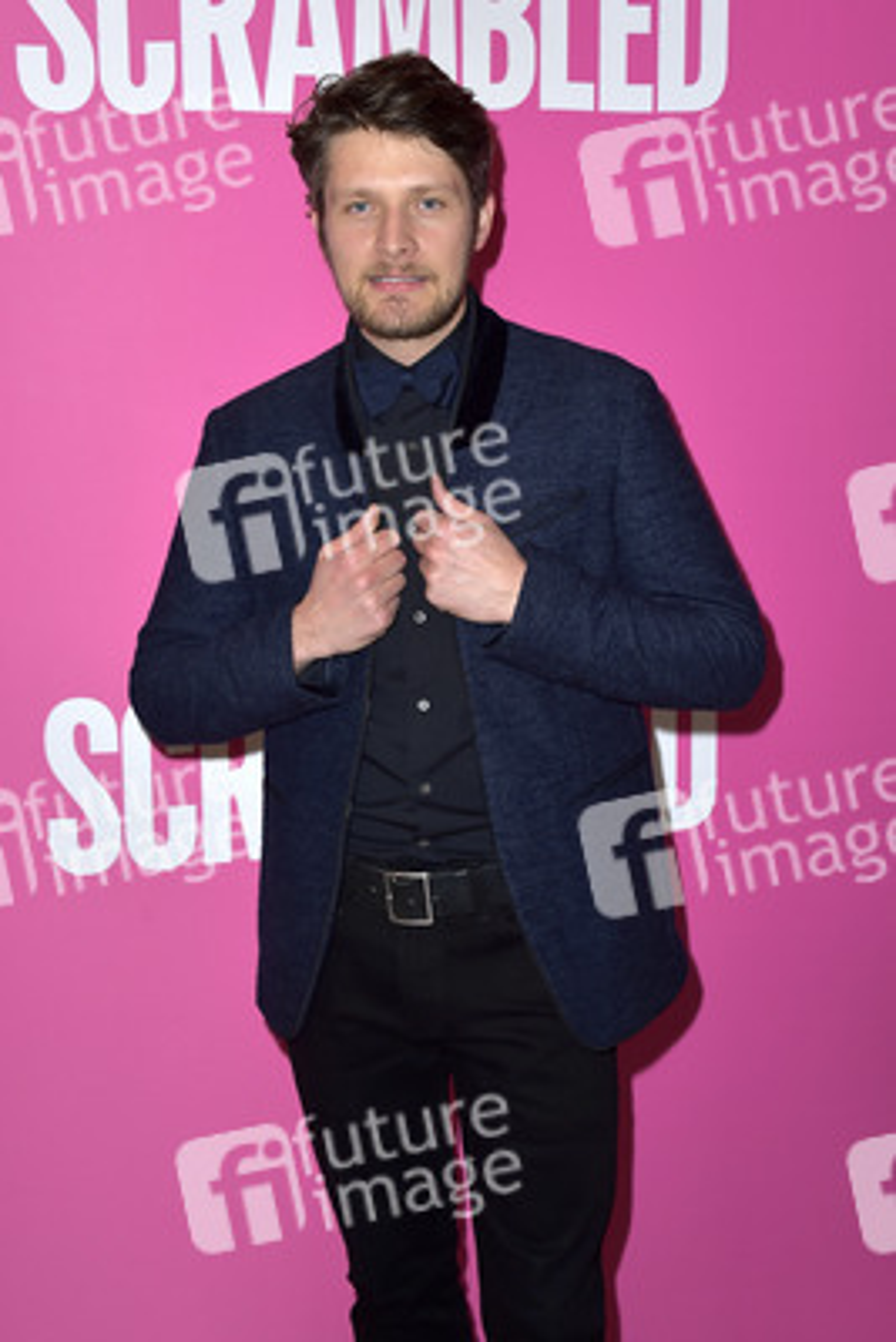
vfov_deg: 48.4
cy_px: 671
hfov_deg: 33.4
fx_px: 1492
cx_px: 448
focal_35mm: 40
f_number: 6.3
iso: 160
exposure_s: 1/250
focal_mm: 40
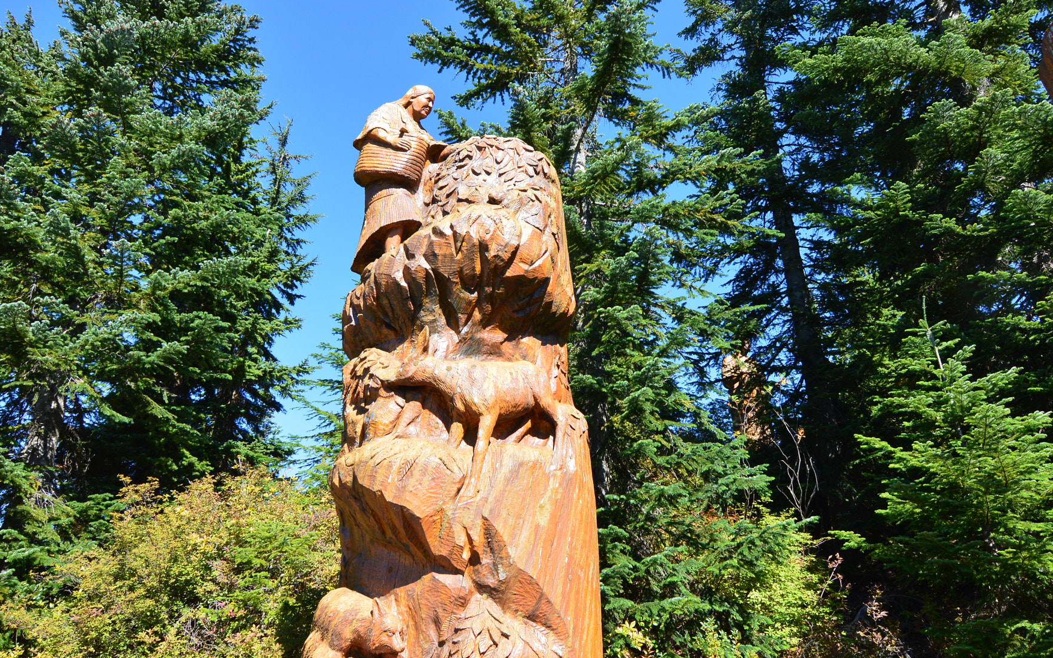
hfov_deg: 72.5
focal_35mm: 25
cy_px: 300
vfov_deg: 49.2
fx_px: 717
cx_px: 532
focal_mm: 14
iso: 200
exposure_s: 1/125
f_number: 9
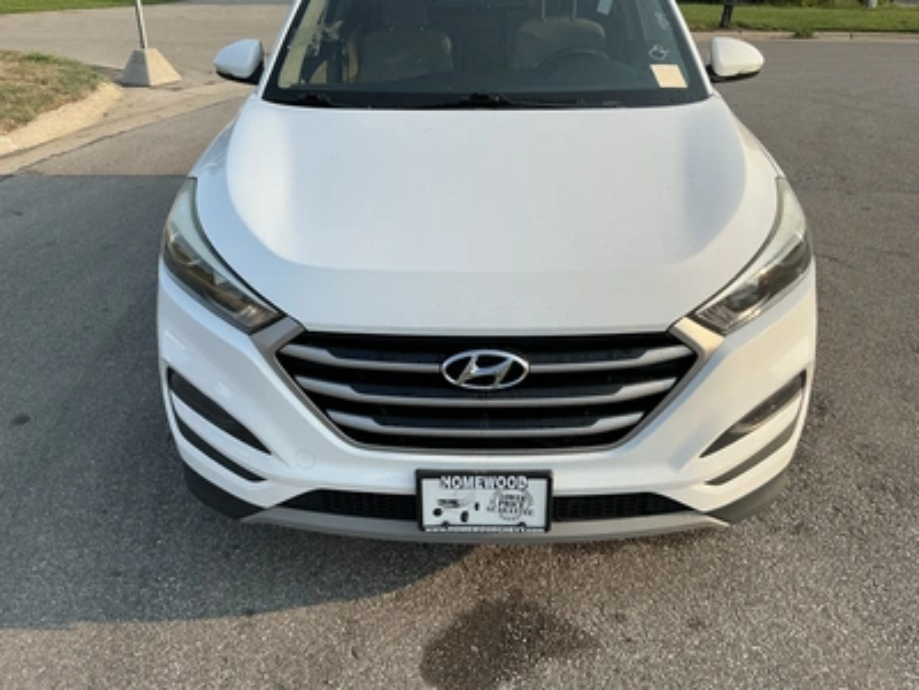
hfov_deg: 63.4
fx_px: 743
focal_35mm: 28
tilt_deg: -27.6
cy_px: 345
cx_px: 460
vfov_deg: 49.7
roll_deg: -0.3
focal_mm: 3
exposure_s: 1/1221
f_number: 1.8
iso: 25
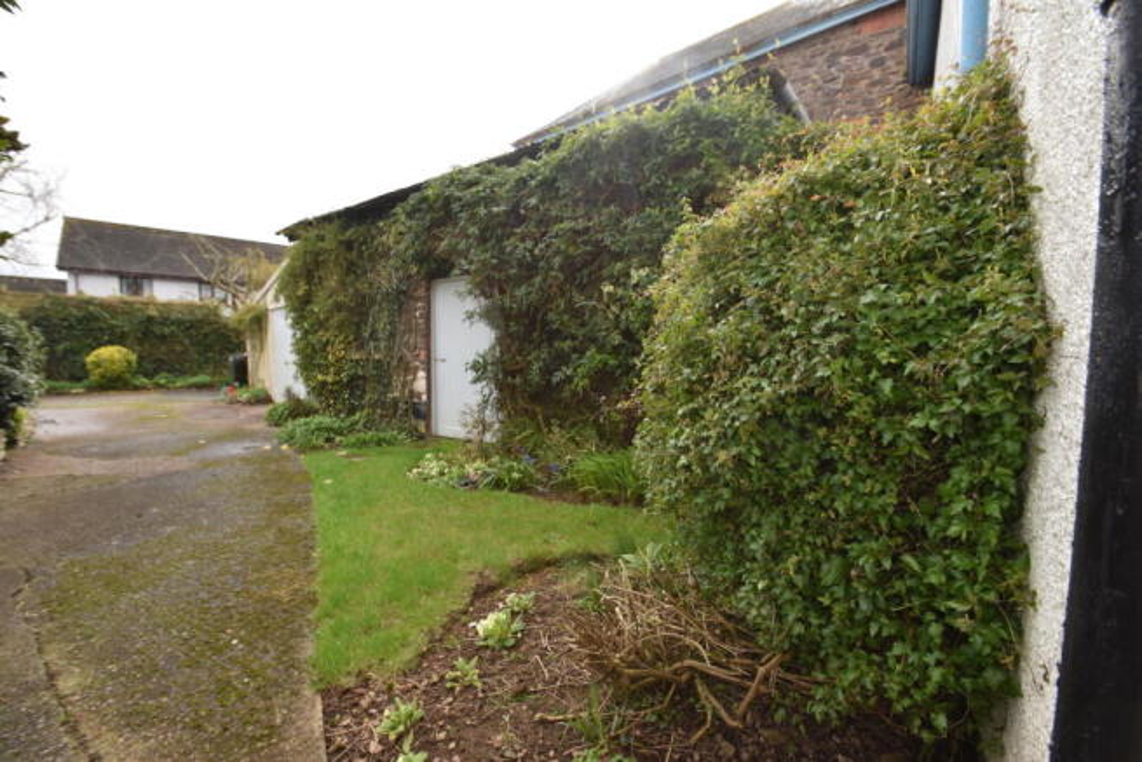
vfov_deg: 77.4
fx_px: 476
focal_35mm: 15
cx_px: 571
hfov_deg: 100.4
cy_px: 381
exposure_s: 1/125
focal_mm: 10
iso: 125
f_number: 5.6
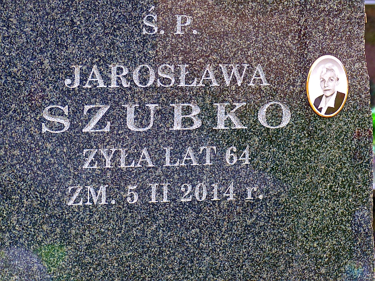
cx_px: 188
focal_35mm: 157
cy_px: 140
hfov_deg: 12.6
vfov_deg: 9.5
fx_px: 1701
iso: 100
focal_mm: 28.3
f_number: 3.5
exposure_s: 1/125
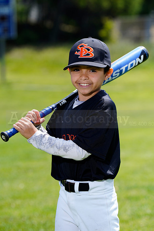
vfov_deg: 10.3
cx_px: 77
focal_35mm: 200
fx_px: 1282
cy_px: 116
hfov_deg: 6.9
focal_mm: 200
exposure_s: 1/250
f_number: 6.3
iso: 100
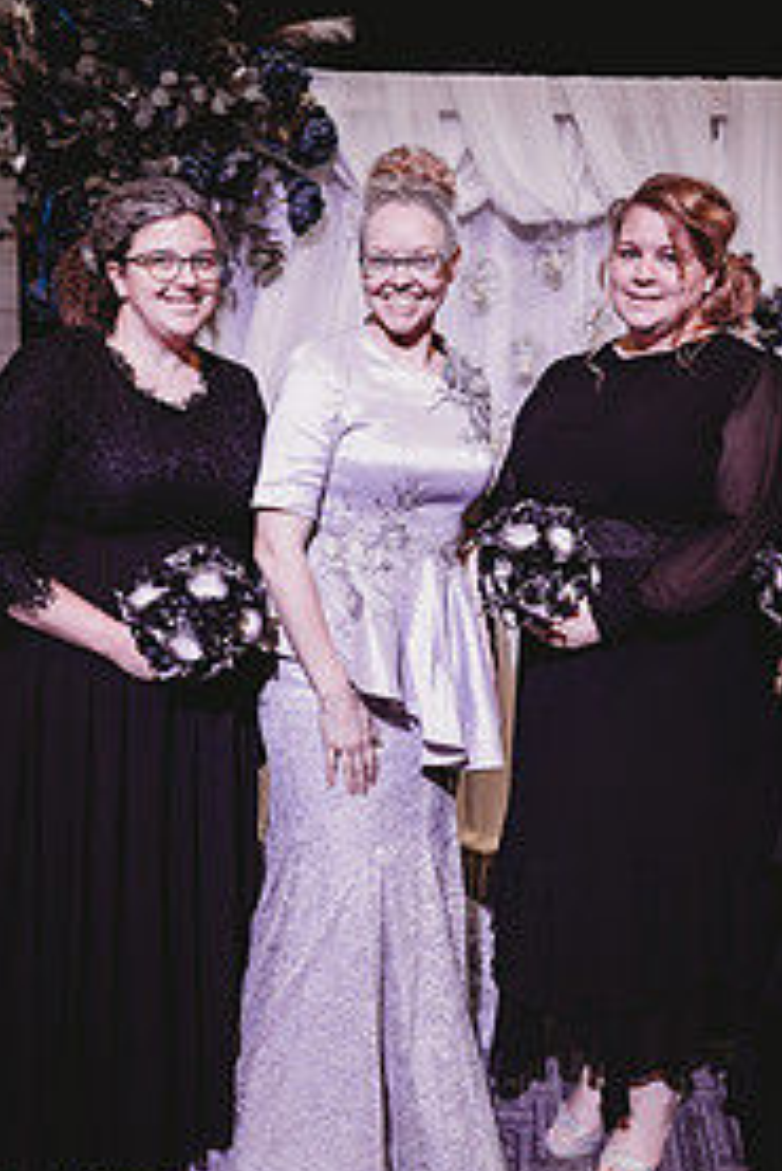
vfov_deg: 49.4
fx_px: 1269
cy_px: 520
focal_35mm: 39
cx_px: 448
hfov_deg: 34.2
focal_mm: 24
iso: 400
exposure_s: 1/125
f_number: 2.2
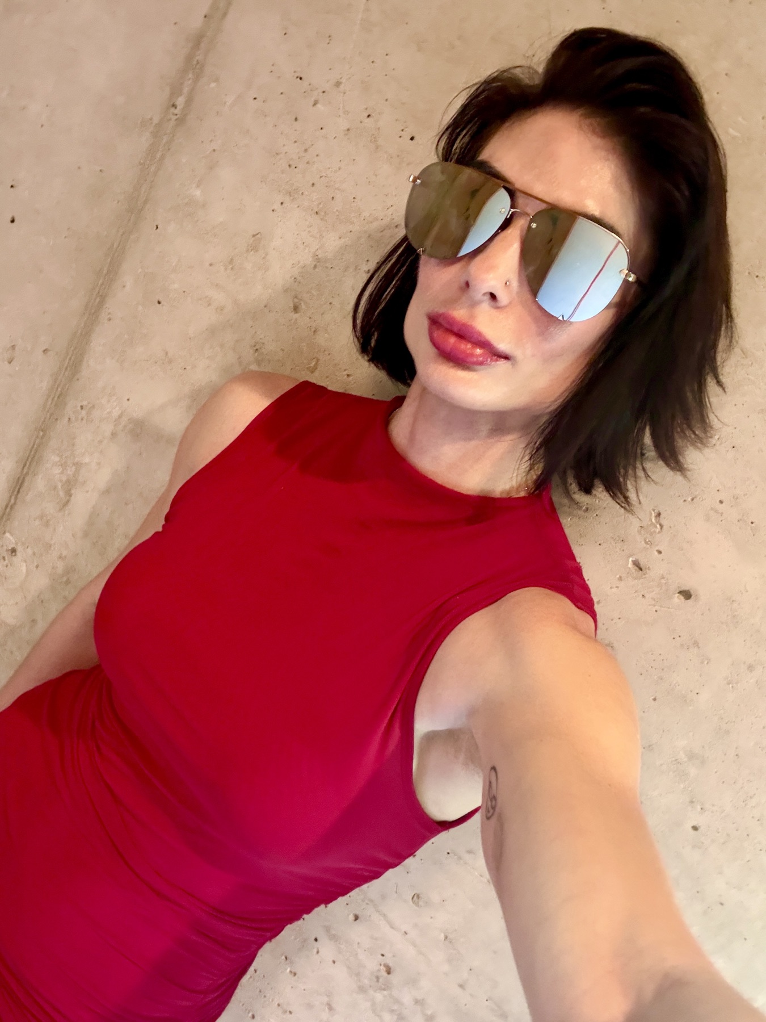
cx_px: 383
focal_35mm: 30
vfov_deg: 60.0
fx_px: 885
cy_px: 511
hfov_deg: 46.8
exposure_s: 1/40
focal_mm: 2.69
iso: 320
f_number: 1.9
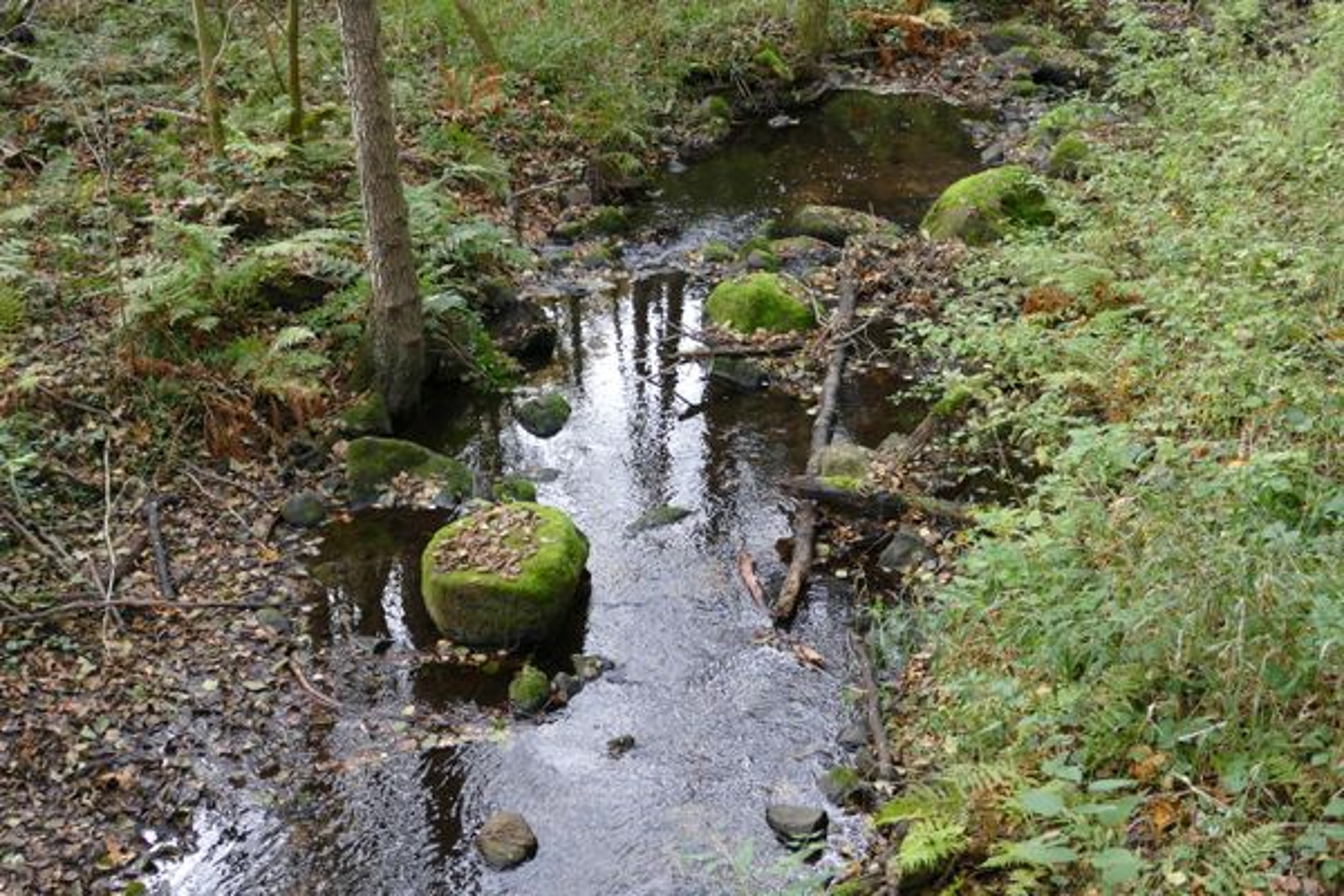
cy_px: 448
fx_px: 1829
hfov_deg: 40.3
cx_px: 672
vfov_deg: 27.5
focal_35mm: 49
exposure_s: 1/80
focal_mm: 17.83
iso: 400
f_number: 3.3
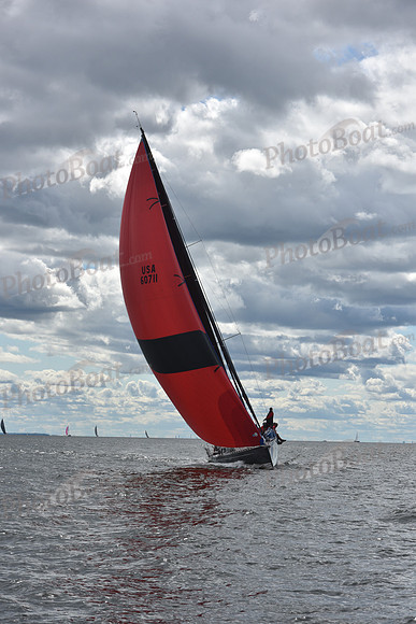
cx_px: 208
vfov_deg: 23.9
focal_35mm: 85
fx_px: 1472
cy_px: 312
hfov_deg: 16.1
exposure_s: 1/1000
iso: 250
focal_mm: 85
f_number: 9
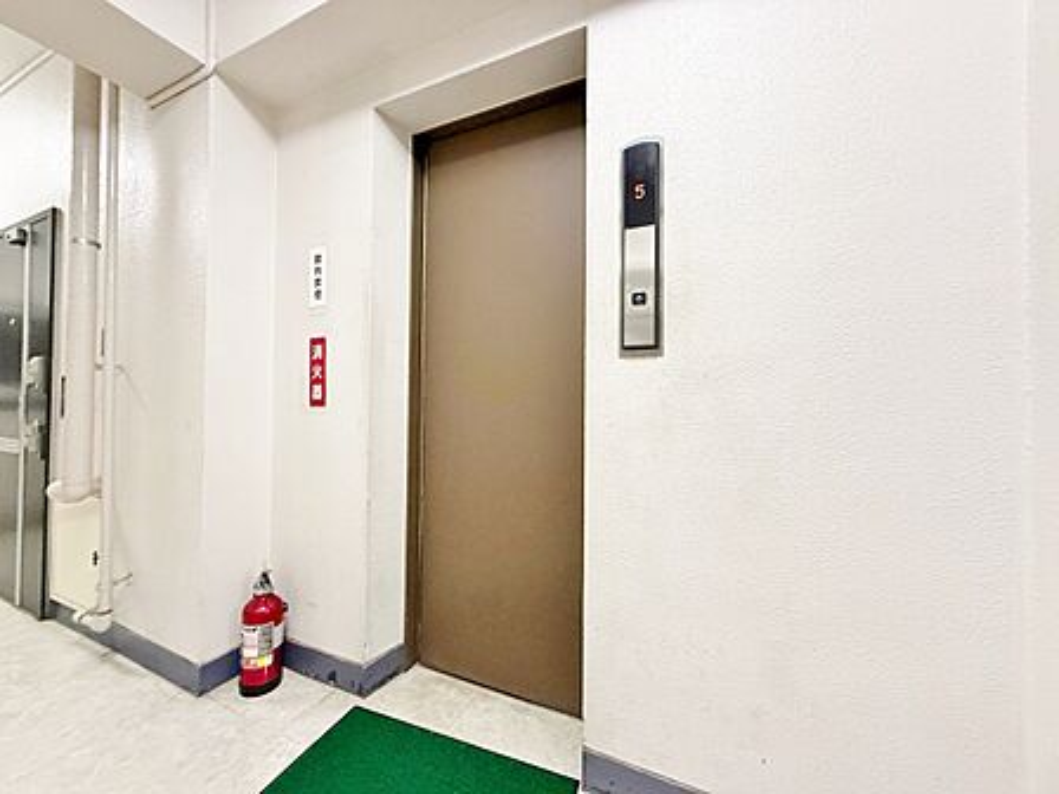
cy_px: 397
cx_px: 530
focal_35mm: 14
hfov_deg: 102.1
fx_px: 428
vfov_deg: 85.7
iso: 400
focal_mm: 2.22
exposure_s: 1/50
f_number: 2.2
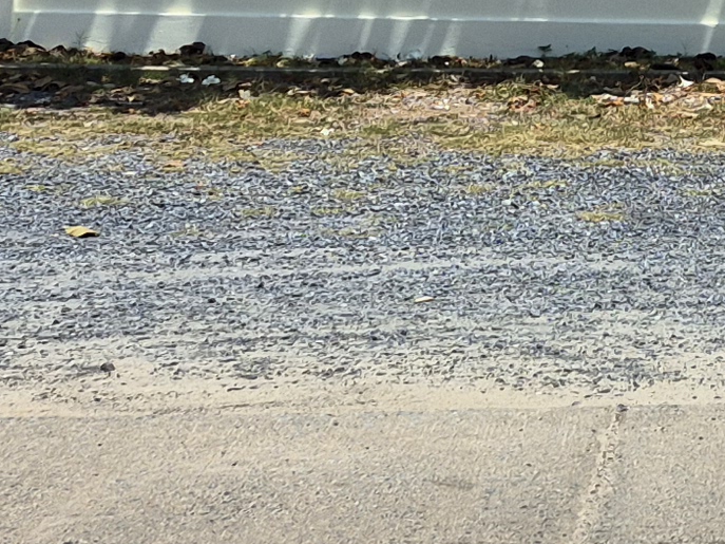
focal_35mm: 134
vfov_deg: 10.7
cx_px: 1520
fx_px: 2806
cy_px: -281
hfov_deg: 12.6
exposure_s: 1/2872
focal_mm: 5.4
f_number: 1.8
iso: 25
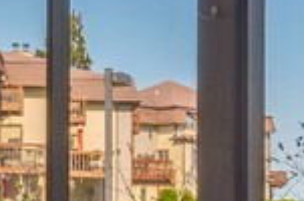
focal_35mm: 101
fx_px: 851
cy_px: 250
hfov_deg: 20.1
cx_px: 71
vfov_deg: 13.1
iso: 100
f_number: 8
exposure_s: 1/125
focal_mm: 14
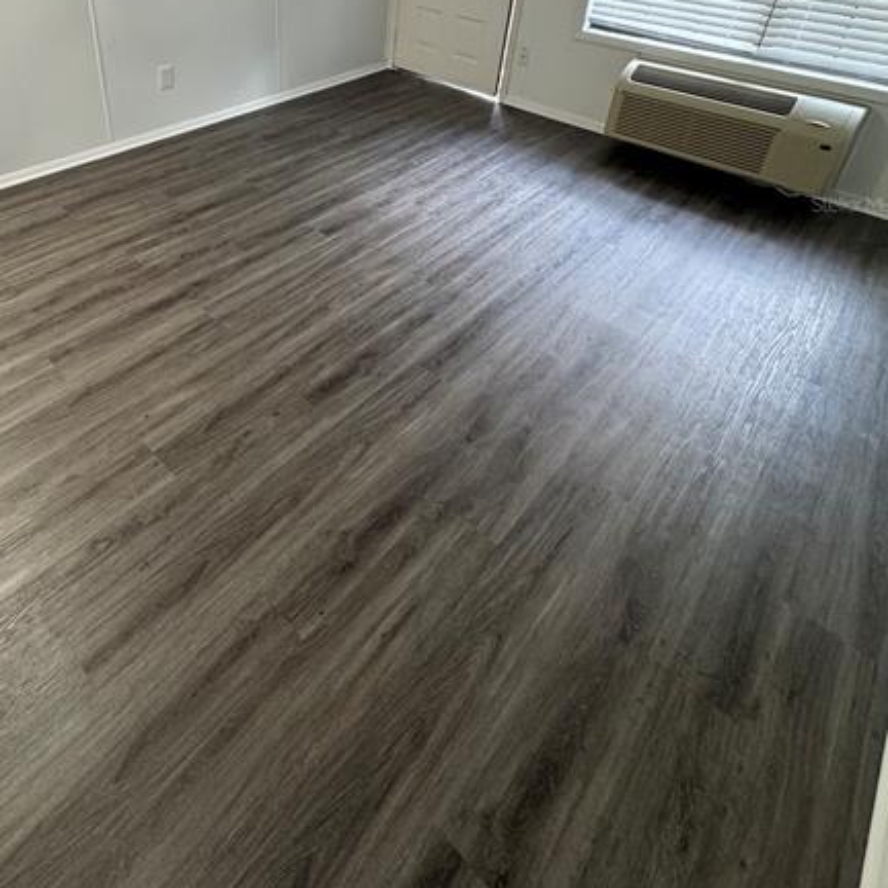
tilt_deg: -29.1
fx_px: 639
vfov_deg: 64.7
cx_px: 312
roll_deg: -1.1
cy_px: 204
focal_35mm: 22
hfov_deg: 68.1
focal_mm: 2.22
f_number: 2.2
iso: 320
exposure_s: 1/60
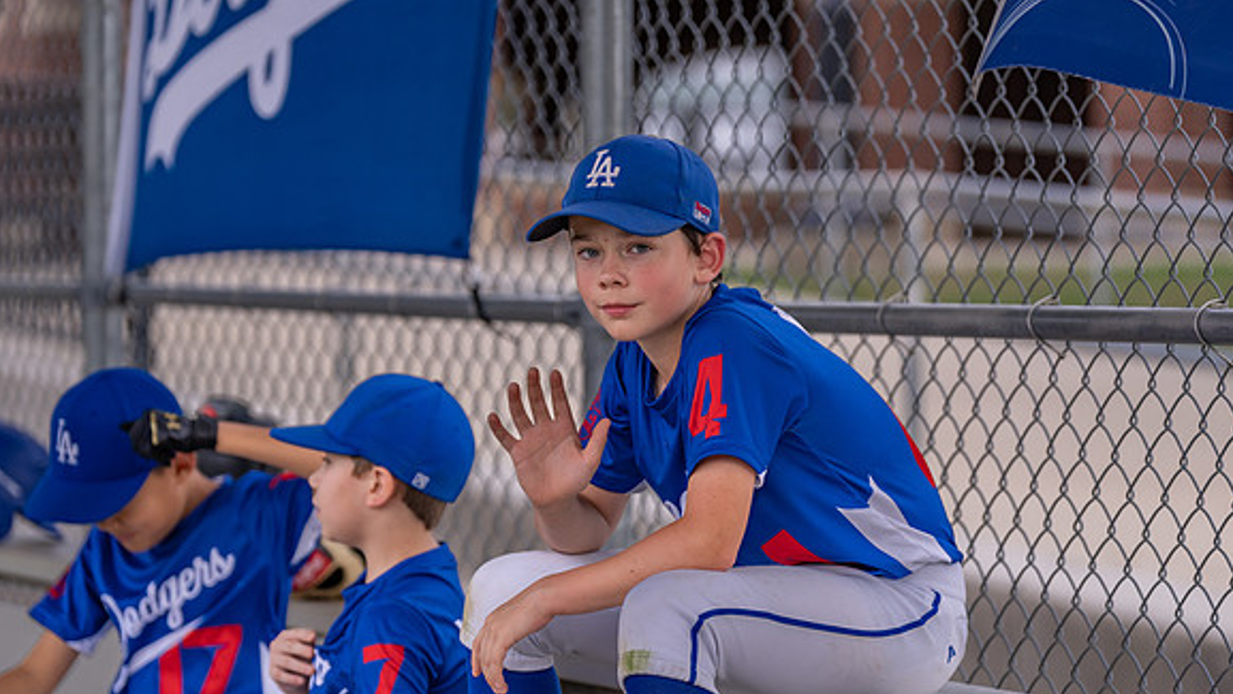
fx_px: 4644
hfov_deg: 15.1
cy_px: 389
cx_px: 618
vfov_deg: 8.6
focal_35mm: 142
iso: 100
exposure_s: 1/1000
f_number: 2.8
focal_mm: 124
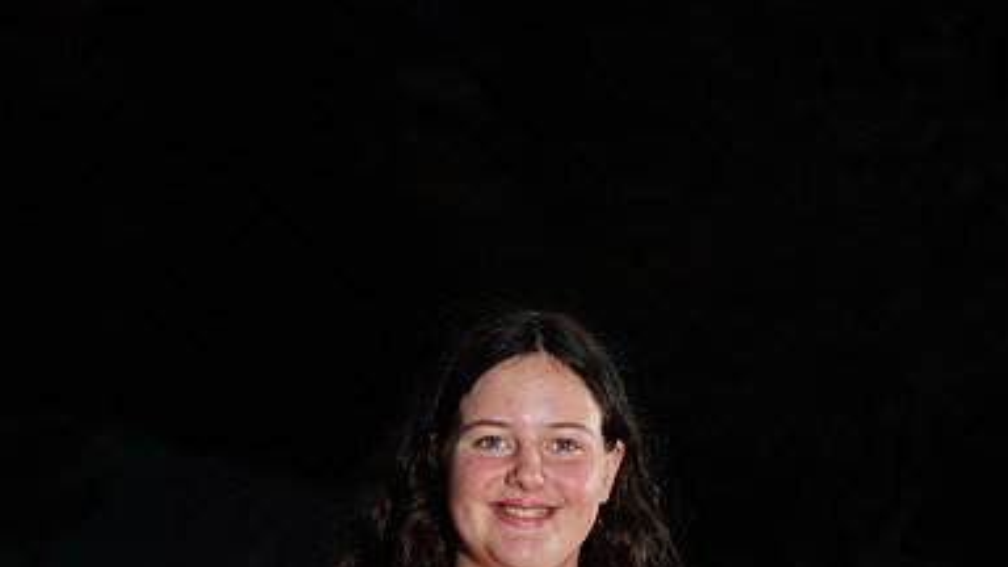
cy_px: 756
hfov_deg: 8.2
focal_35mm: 263
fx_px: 7029
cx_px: 505
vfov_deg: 4.6
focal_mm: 166
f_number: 10
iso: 400
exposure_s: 1/125
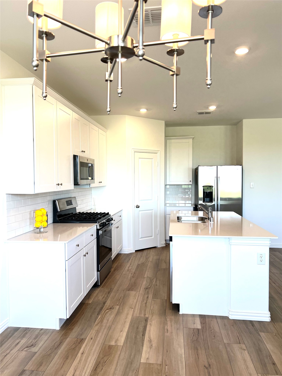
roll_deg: +0.4
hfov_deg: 53.1
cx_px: 141
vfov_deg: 67.3
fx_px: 282
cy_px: 188
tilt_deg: -1.7
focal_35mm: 26
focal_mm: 5.7
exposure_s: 1/120
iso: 40
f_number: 1.5
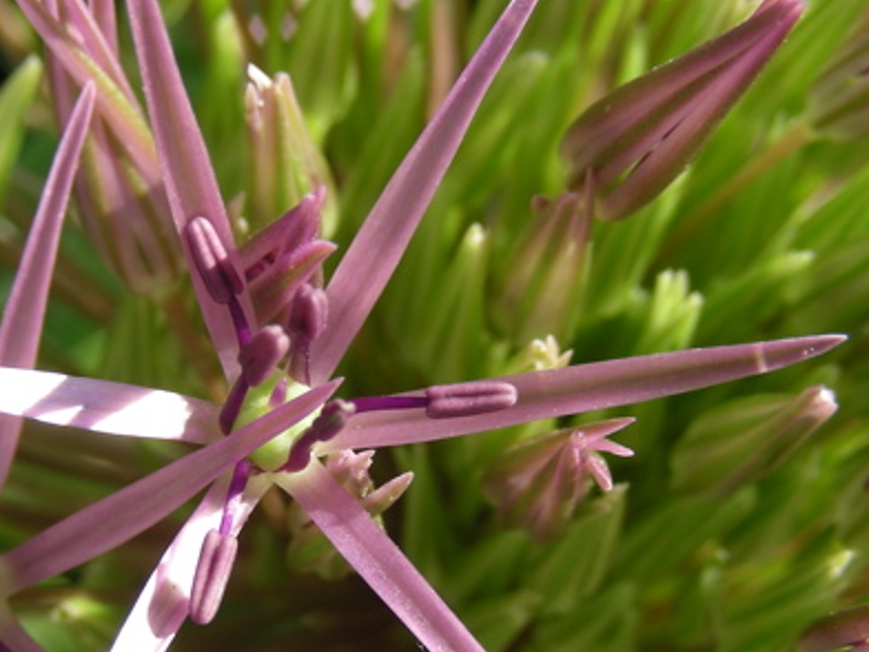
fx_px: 1556
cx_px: 275
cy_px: 455
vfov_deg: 23.5
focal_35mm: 62
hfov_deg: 30.9
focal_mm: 6.3
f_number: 4
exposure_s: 1/129
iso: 50
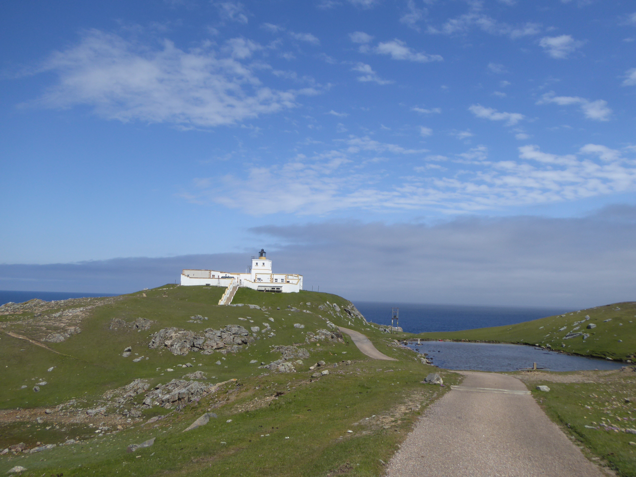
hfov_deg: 56.8
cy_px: 238
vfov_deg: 44.2
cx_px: 318
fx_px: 588
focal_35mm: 32
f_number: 3.5
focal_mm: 5.4
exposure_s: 1/2000
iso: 100
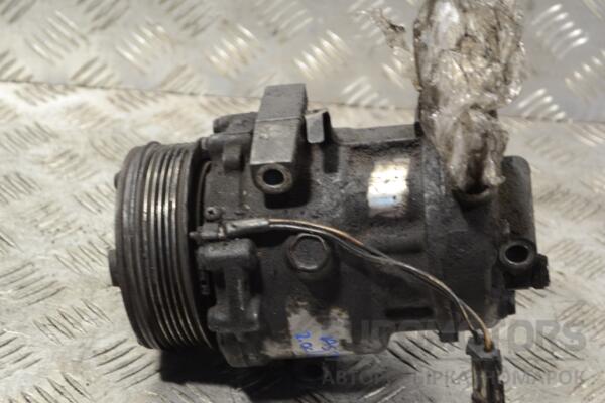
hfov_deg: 26.0
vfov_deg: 17.5
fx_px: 1311
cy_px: 202
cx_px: 302
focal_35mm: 78
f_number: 5.6
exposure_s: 1/30
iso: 400
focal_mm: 52
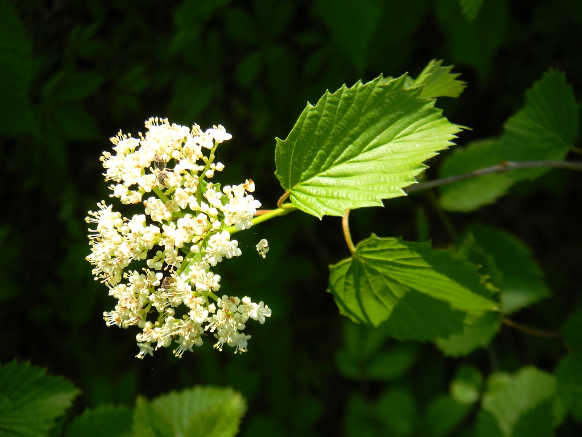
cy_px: 218
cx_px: 291
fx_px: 1395
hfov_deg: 23.6
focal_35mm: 83
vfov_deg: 17.8
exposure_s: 1/113
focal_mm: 15.1
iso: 80
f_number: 4.5
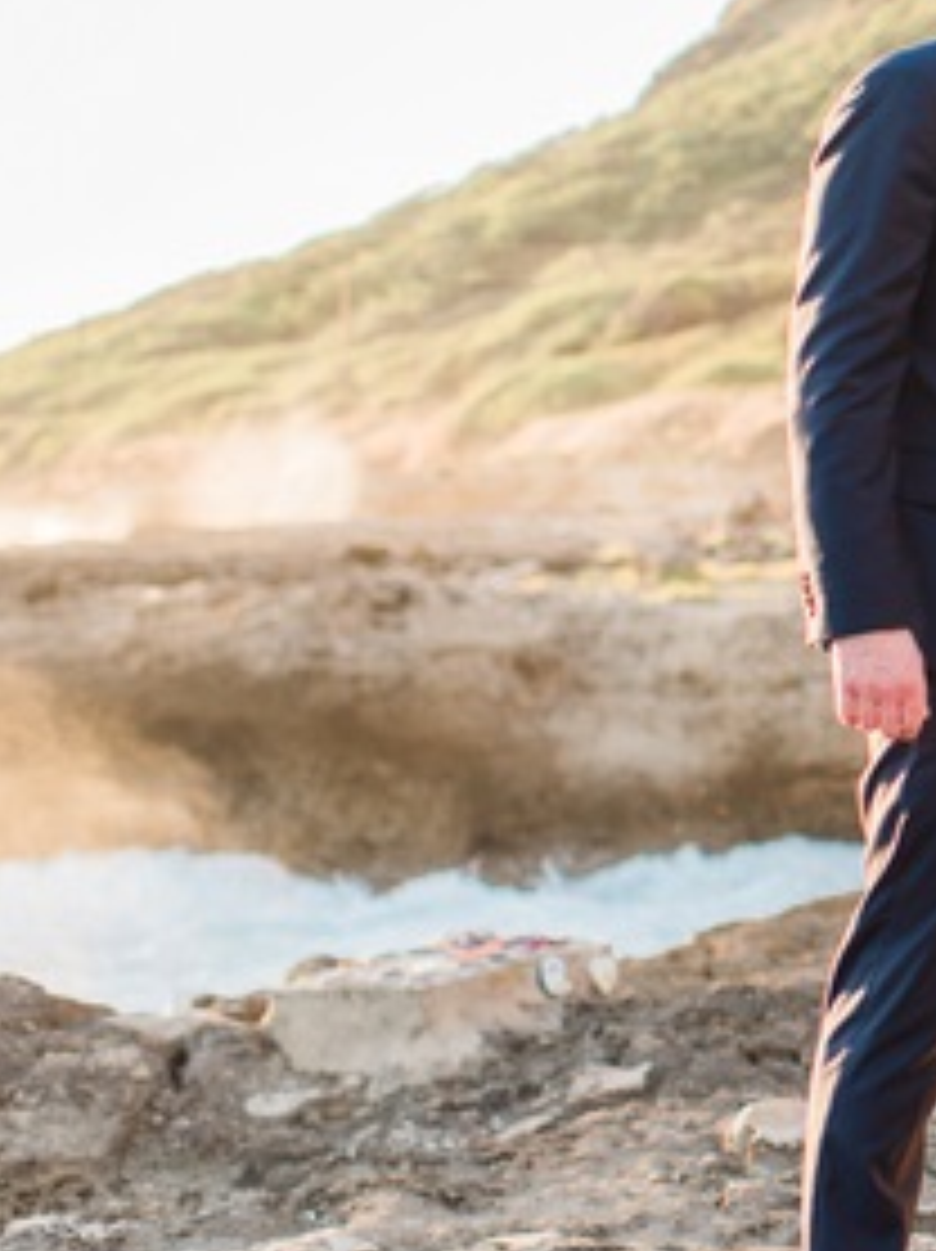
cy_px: 400
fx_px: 3936
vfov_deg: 18.0
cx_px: 1798
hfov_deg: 12.2
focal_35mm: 109
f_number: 2.5
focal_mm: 35
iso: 200
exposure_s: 1/400
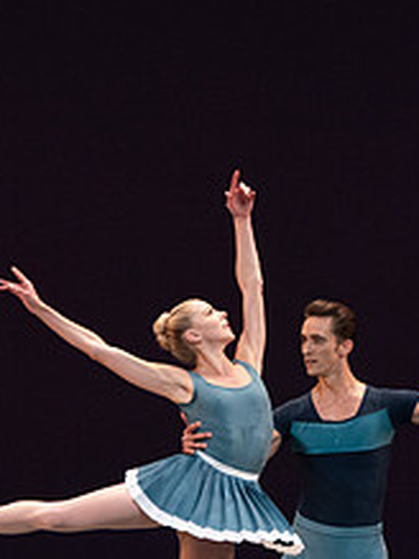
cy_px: 382
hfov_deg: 2.0
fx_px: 11858
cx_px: 192
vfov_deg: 2.7
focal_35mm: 734
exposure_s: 1/400
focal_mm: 288
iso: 5000
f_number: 8
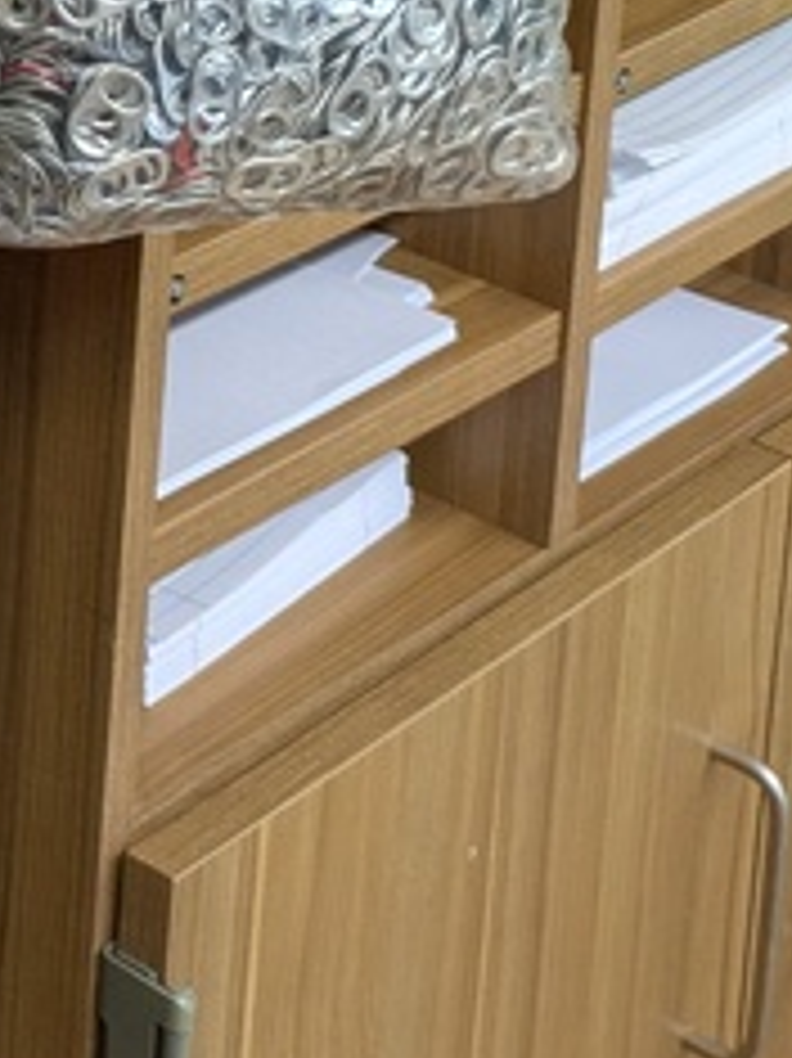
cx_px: -934
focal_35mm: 109
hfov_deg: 11.7
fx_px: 3328
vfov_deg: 15.5
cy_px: -837
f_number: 1.89
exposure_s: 1/30
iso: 113
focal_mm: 5.43
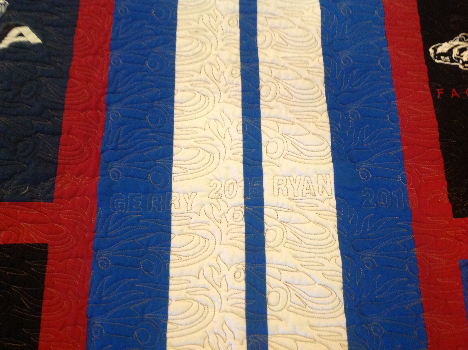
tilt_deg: -72.5
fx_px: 472
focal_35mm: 35
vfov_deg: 40.6
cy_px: 175
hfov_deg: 52.7
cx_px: 234
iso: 400
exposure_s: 1/15
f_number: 2.4
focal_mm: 4.28
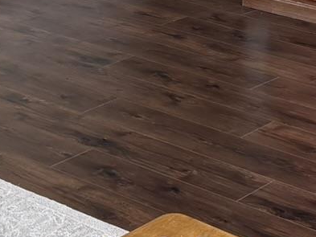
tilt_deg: -2.4
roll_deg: -0.1
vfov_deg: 10.6
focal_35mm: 125
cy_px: -279
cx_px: 168
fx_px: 1141
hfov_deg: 15.8
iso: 200
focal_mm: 6.76
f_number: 1.78
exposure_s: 1/120
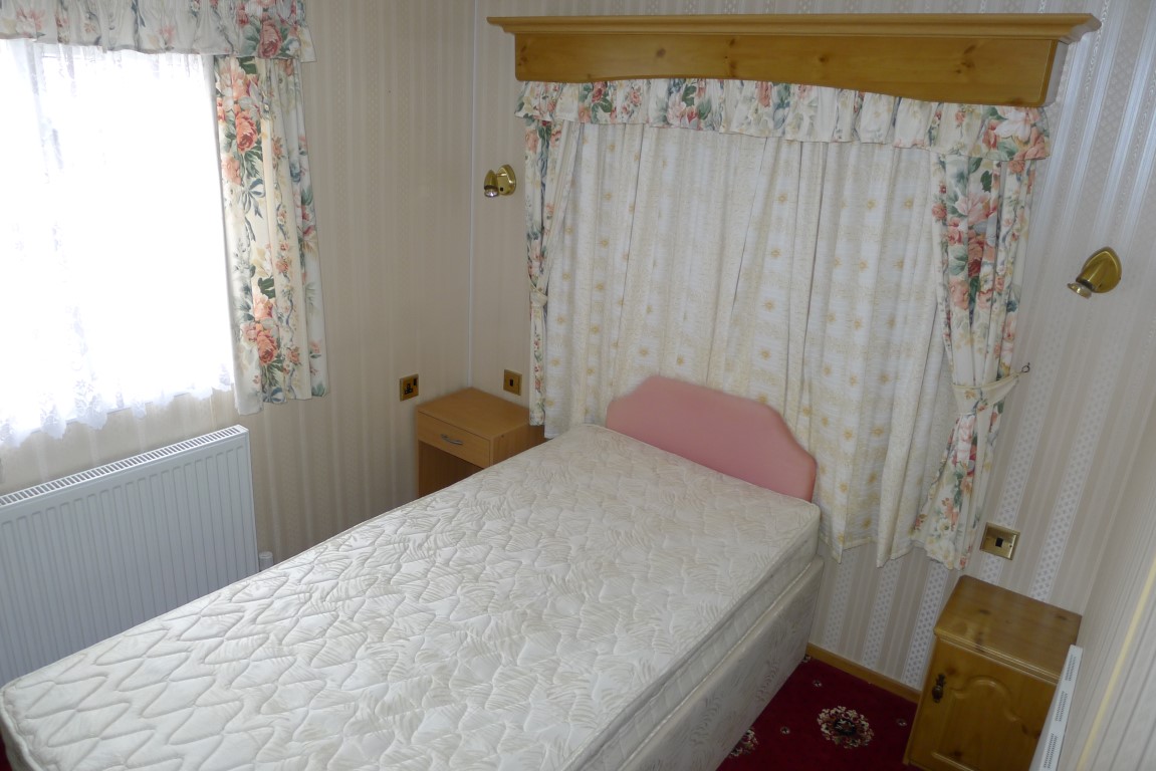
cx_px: 578
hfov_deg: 73.7
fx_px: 771
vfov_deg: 53.2
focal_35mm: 24
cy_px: 386
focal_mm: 5.1
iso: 100
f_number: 2
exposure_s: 1/60
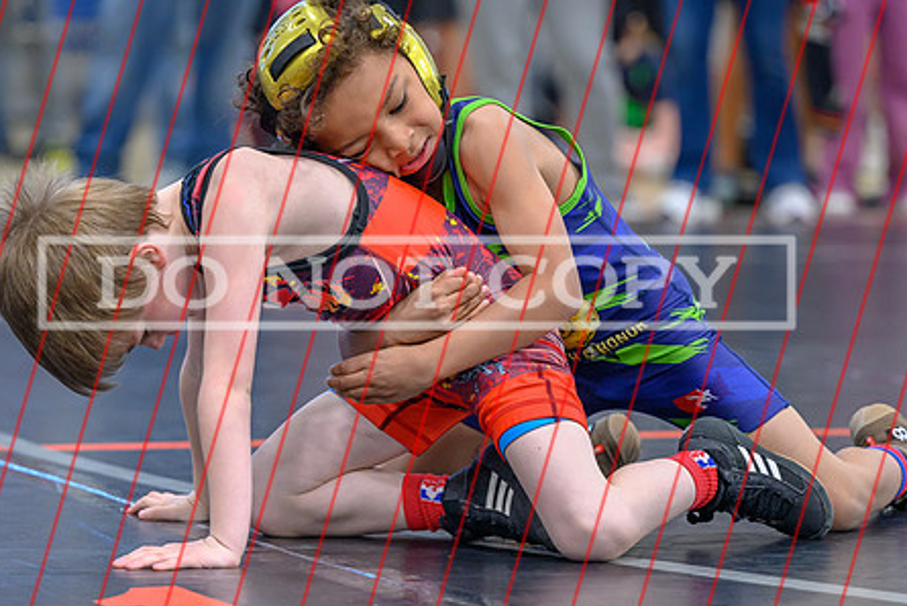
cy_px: 364
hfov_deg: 11.2
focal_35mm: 184
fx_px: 4637
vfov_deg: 7.5
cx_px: 399
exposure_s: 1/640
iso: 2500
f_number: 2.8
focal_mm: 110
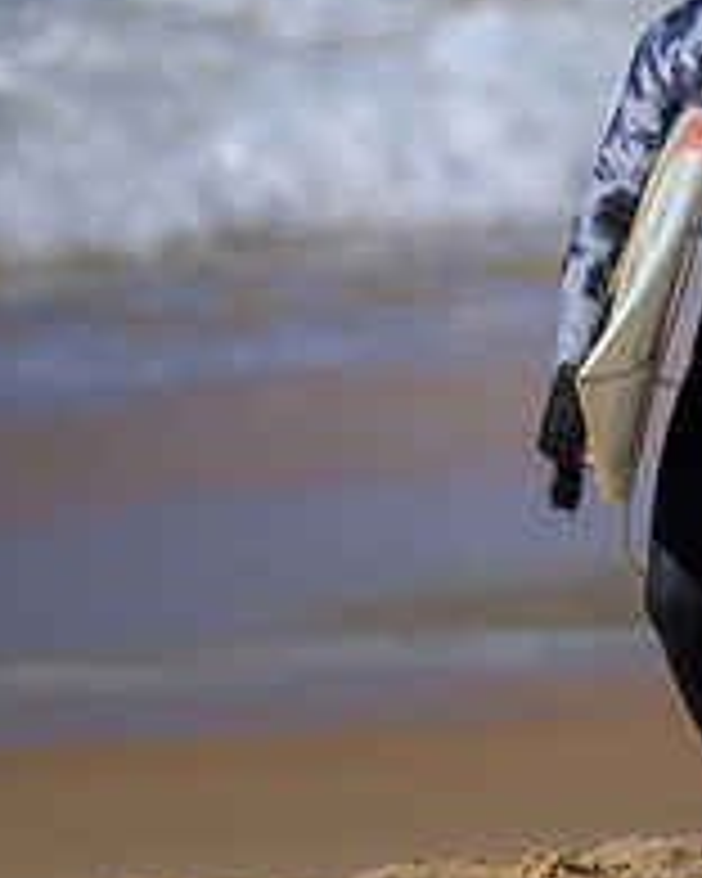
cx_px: 1239
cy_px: 62
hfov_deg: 0.7
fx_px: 60096
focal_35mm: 2314
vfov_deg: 0.8
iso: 450
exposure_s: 1/2000
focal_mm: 800
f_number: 6.3
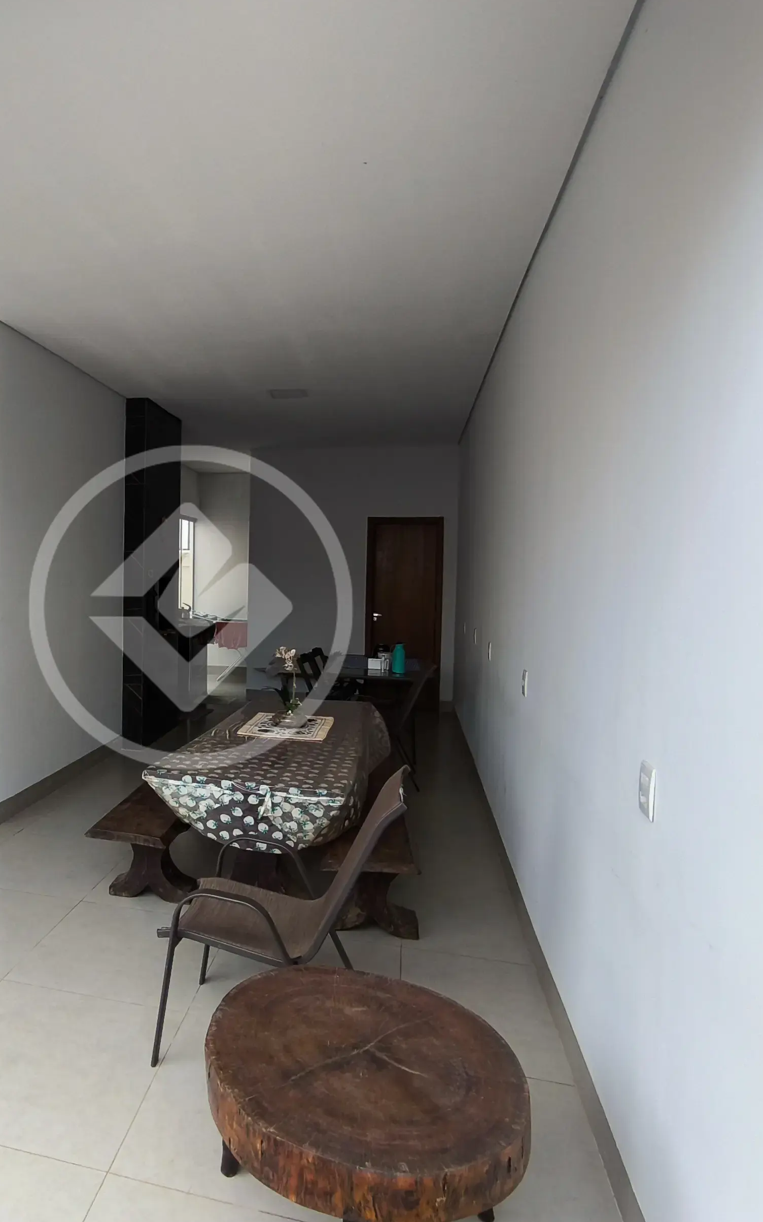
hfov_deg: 50.8
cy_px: 607
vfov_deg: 77.2
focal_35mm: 23
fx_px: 765
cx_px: 191
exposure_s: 1/163
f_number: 2.2
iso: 50
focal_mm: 1.65
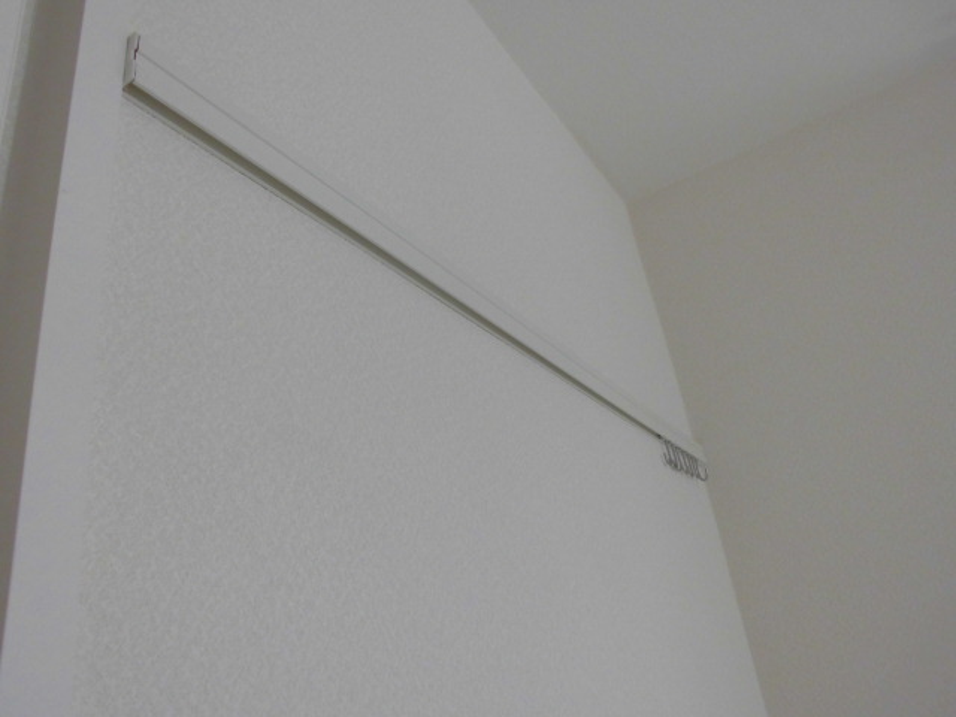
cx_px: 478
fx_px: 718
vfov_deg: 53.1
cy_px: 358
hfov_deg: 67.3
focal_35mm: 26
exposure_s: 1/160
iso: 100
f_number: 3.5
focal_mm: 4.6
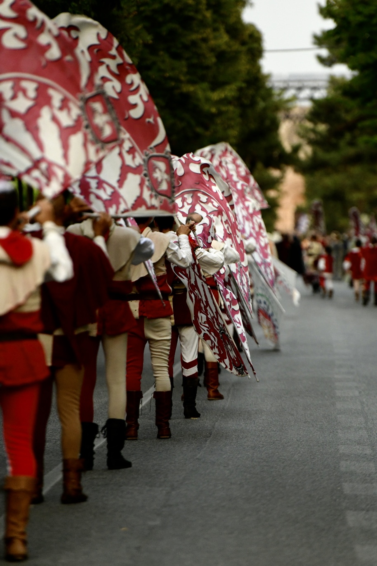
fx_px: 3141
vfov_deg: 10.3
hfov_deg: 6.9
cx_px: 188
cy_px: 283
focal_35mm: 200
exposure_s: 1/8000
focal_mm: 200
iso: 4000
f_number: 2.8
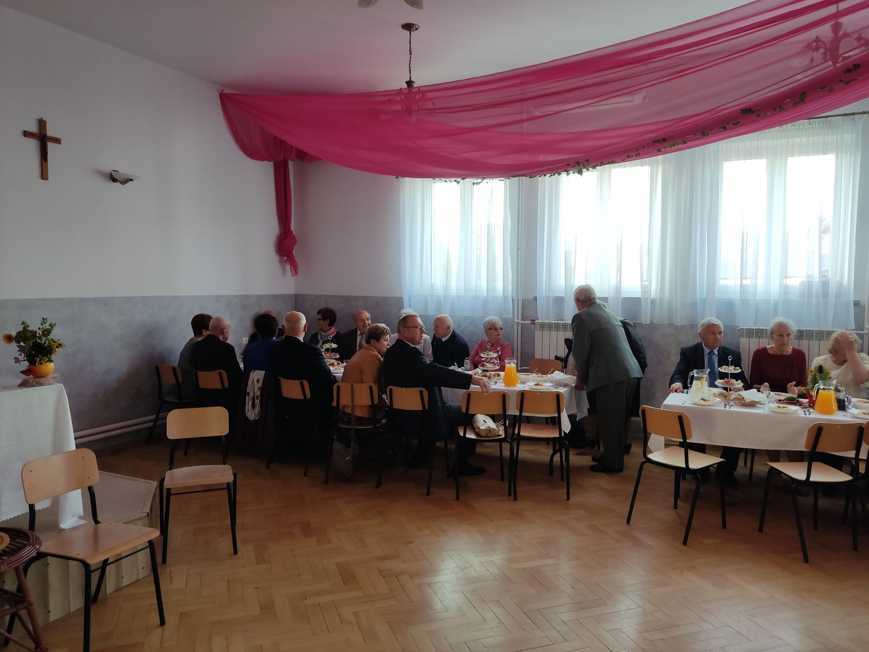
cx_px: 434
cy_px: 326
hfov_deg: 69.4
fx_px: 628
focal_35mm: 25
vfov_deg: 54.9
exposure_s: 1/50
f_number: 1.79
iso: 127
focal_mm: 4.71
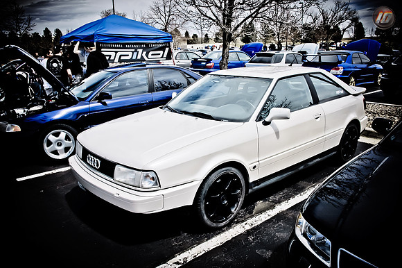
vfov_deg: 43.6
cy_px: 134
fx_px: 335
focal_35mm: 30
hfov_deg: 62.0
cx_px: 201
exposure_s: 1/320
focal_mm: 20
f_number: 9
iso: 200
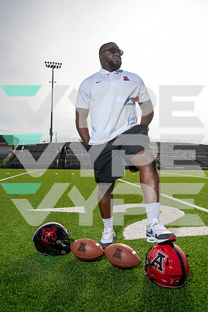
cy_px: 156
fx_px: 225
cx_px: 104
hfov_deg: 49.6
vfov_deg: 69.4
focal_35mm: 26
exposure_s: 1/250
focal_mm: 26
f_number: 6.3
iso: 100
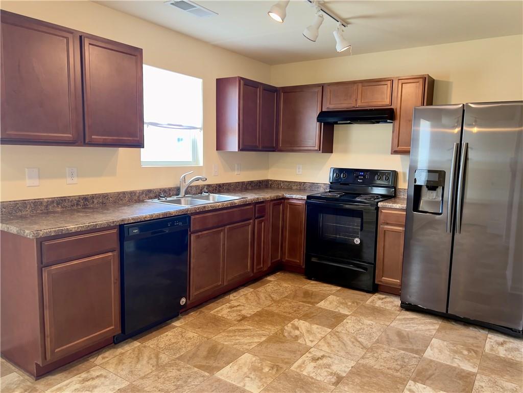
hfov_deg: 67.3
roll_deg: -1.5
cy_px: 196
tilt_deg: -7.2
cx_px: 262
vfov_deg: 53.1
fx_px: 393
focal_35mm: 26
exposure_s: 1/60
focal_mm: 5.7
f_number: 1.5
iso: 100
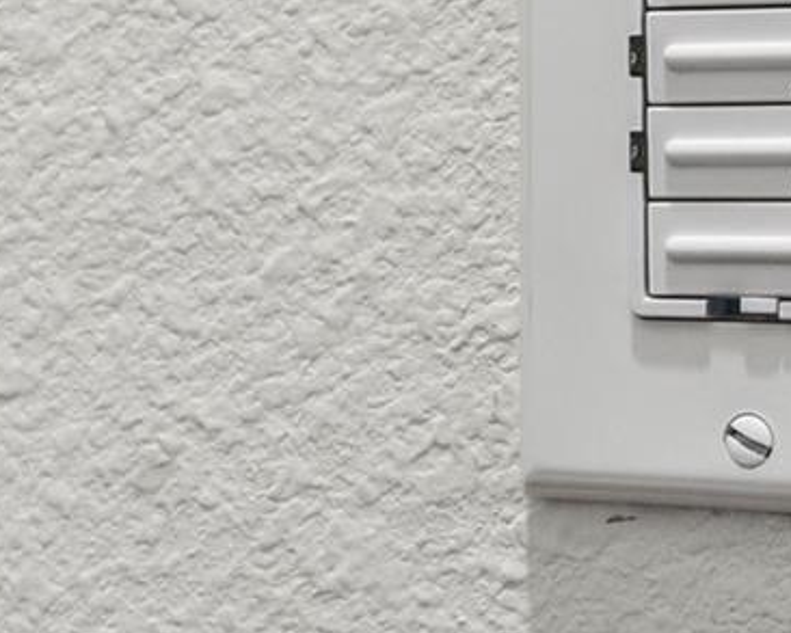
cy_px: 125
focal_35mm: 123
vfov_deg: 12.5
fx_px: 2880
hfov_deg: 15.3
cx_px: 800
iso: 100
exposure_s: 1/2
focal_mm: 20
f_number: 7.1
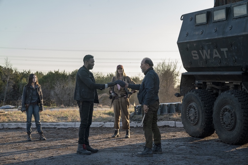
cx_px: 124
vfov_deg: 19.5
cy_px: 82
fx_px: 482
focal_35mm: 70
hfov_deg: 28.8
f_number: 8
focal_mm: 70
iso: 1600
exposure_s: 1/640
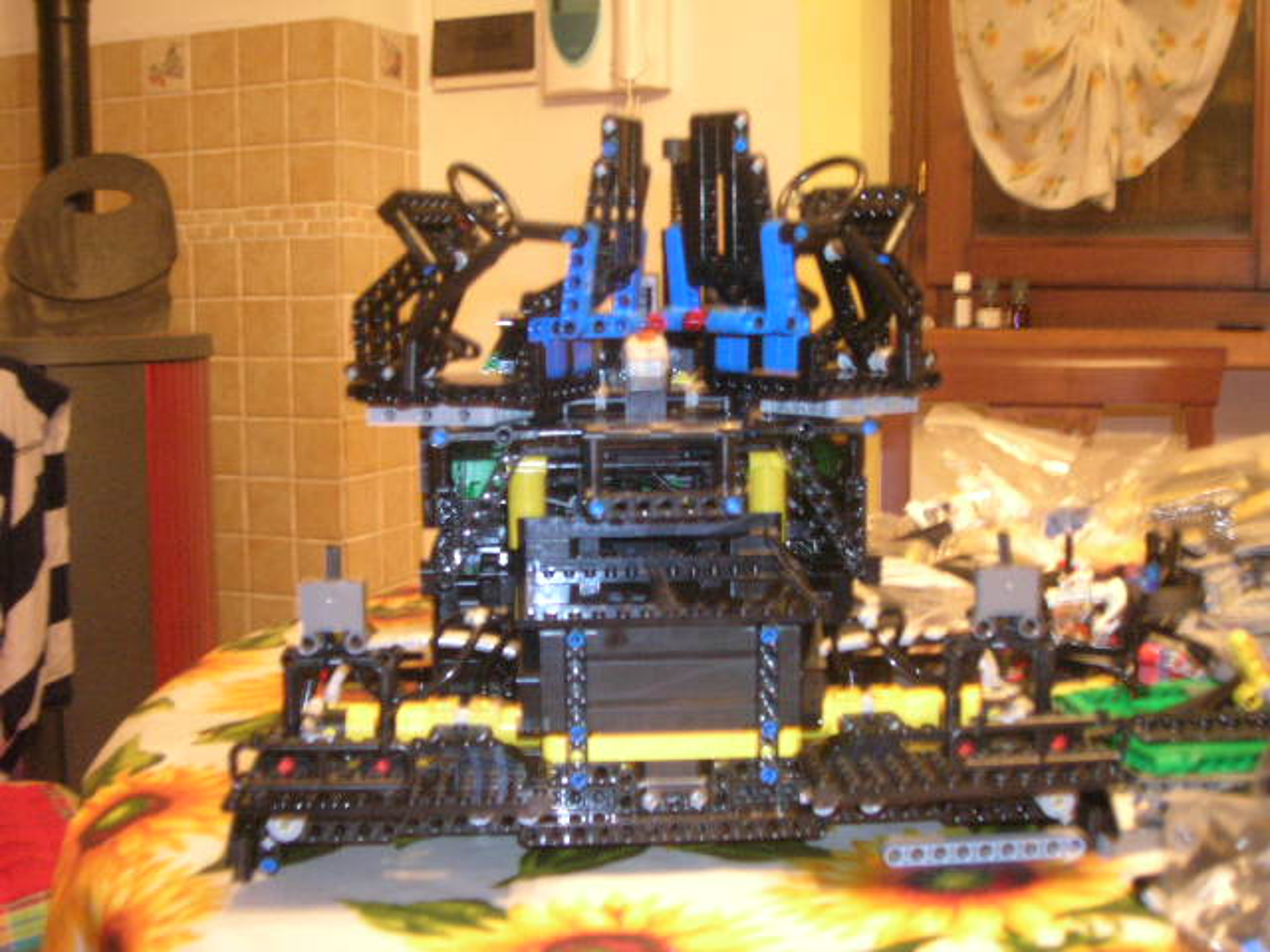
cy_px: 476
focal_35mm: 42
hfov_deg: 44.8
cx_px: 635
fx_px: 1541
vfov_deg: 34.3
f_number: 3.1
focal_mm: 7
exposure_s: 1/1.7
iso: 200
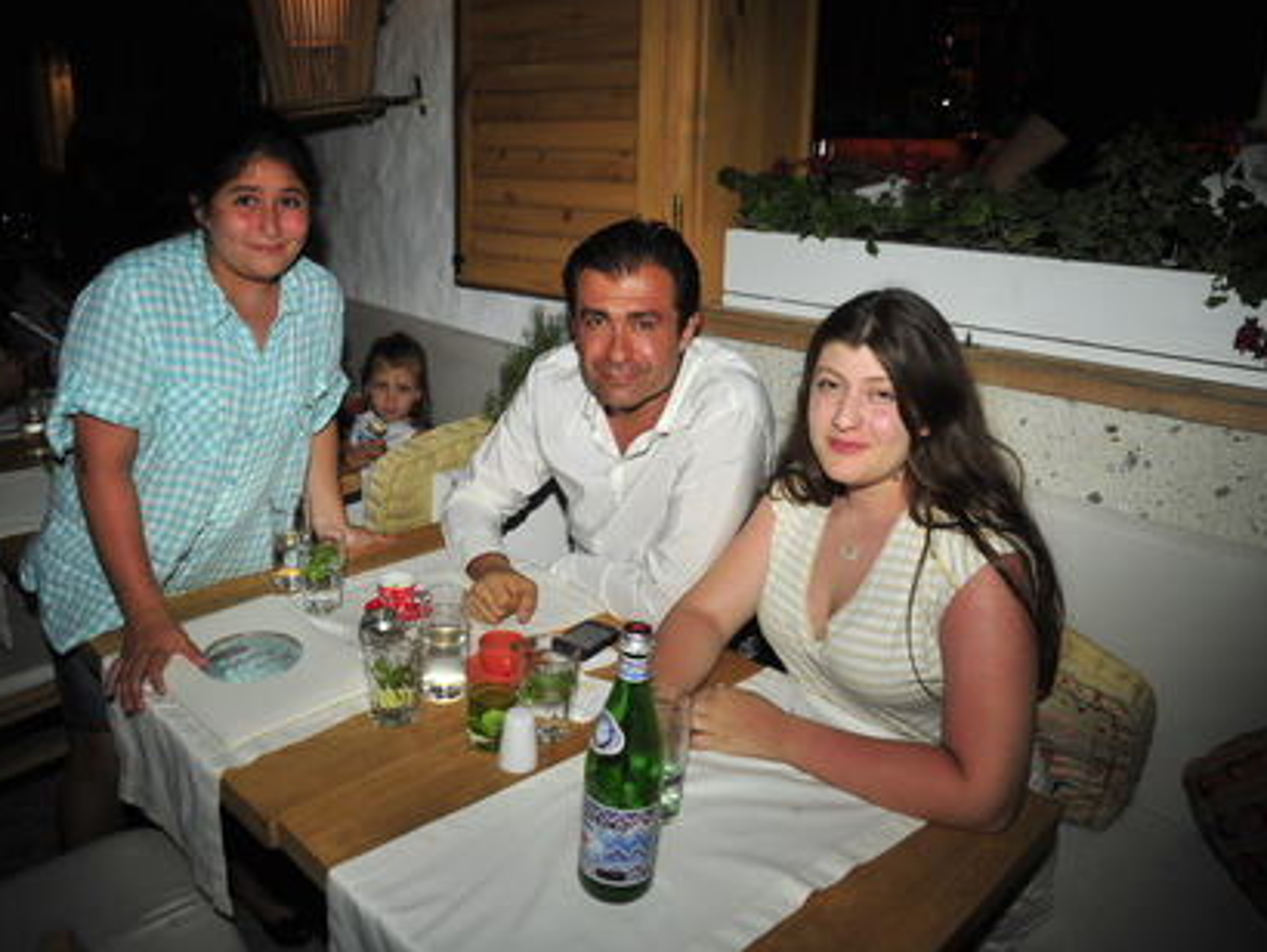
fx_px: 989
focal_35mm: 27
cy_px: 461
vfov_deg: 51.4
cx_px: 584
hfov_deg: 65.2
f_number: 5.6
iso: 400
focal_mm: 24
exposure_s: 1/60
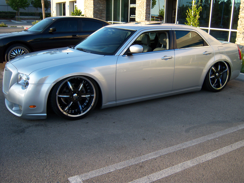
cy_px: 92
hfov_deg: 51.4
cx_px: 122
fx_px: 254
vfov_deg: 39.7
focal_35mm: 36
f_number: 2.8
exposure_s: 1/200
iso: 80
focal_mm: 7.5
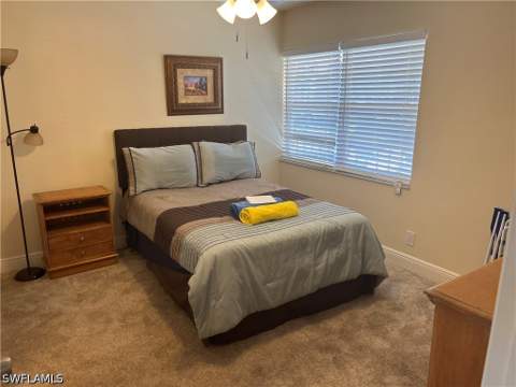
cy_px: 194
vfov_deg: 53.1
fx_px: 388
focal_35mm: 26
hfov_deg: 67.3
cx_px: 258
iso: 80
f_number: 1.6
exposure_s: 1/120
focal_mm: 5.1
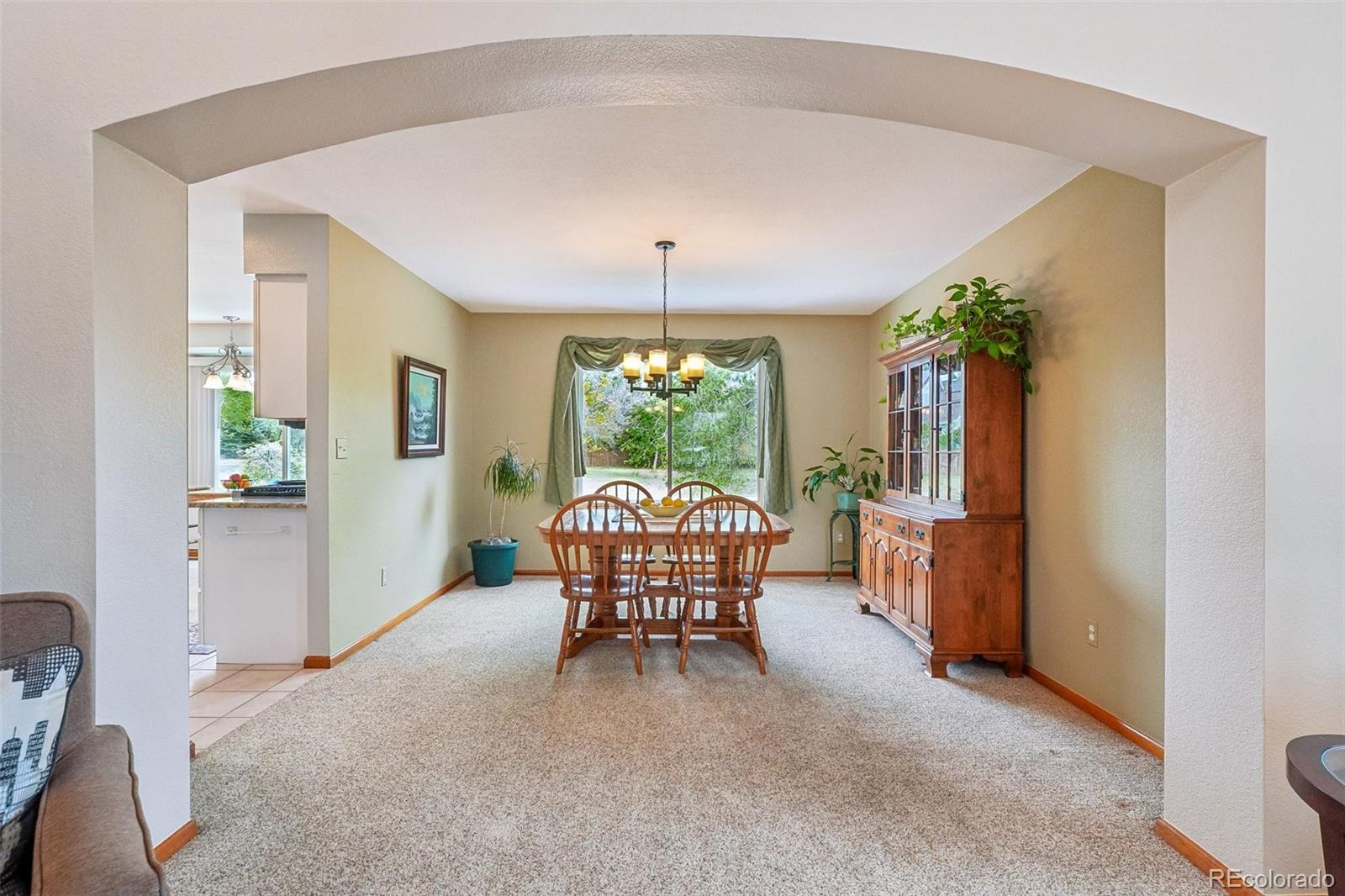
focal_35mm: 16
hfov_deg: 95.0
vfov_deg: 72.0
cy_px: 448
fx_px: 616
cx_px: 672
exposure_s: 1/30
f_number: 8
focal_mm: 11
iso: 400
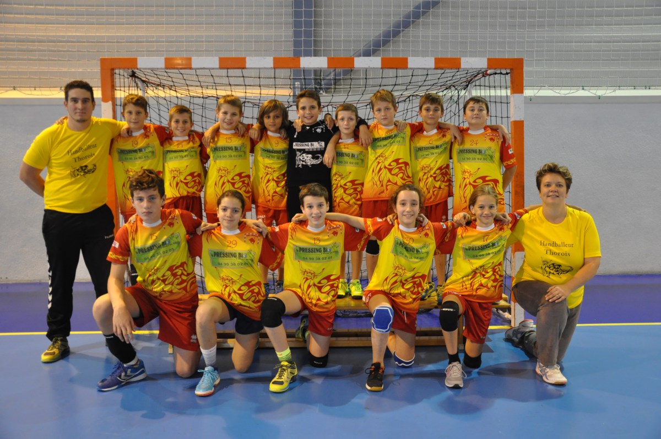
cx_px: 330
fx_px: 605
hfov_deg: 57.3
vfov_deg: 39.9
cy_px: 220
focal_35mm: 33
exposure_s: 1/50
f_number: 3.8
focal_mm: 22
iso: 1600
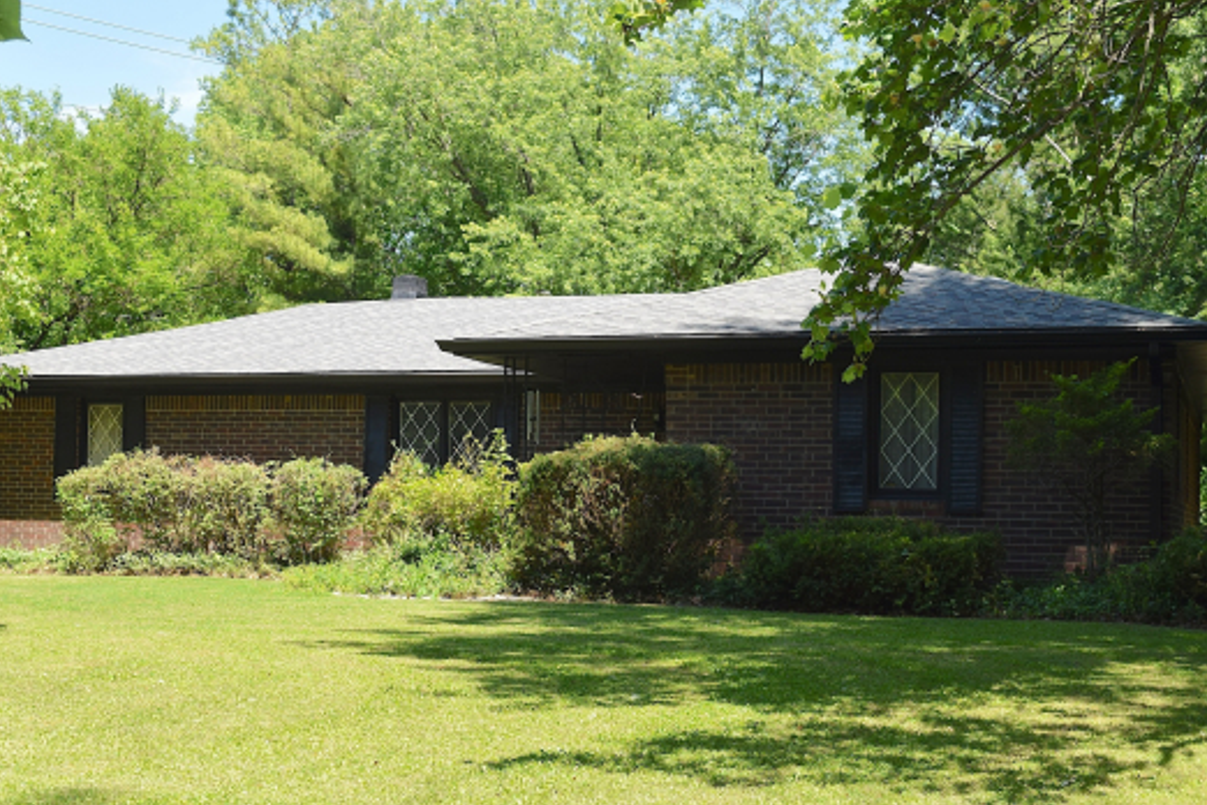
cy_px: 460
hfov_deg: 35.6
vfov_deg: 24.2
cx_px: 591
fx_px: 1877
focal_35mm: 56
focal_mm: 26
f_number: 6.3
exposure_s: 1/160
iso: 100
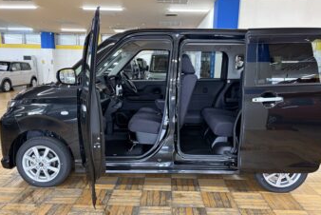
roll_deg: -0.6
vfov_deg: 46.5
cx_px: 161
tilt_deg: -8.6
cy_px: 112
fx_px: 250
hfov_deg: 65.4
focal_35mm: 28
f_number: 1.6
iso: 250
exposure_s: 1/50
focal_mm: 5.96
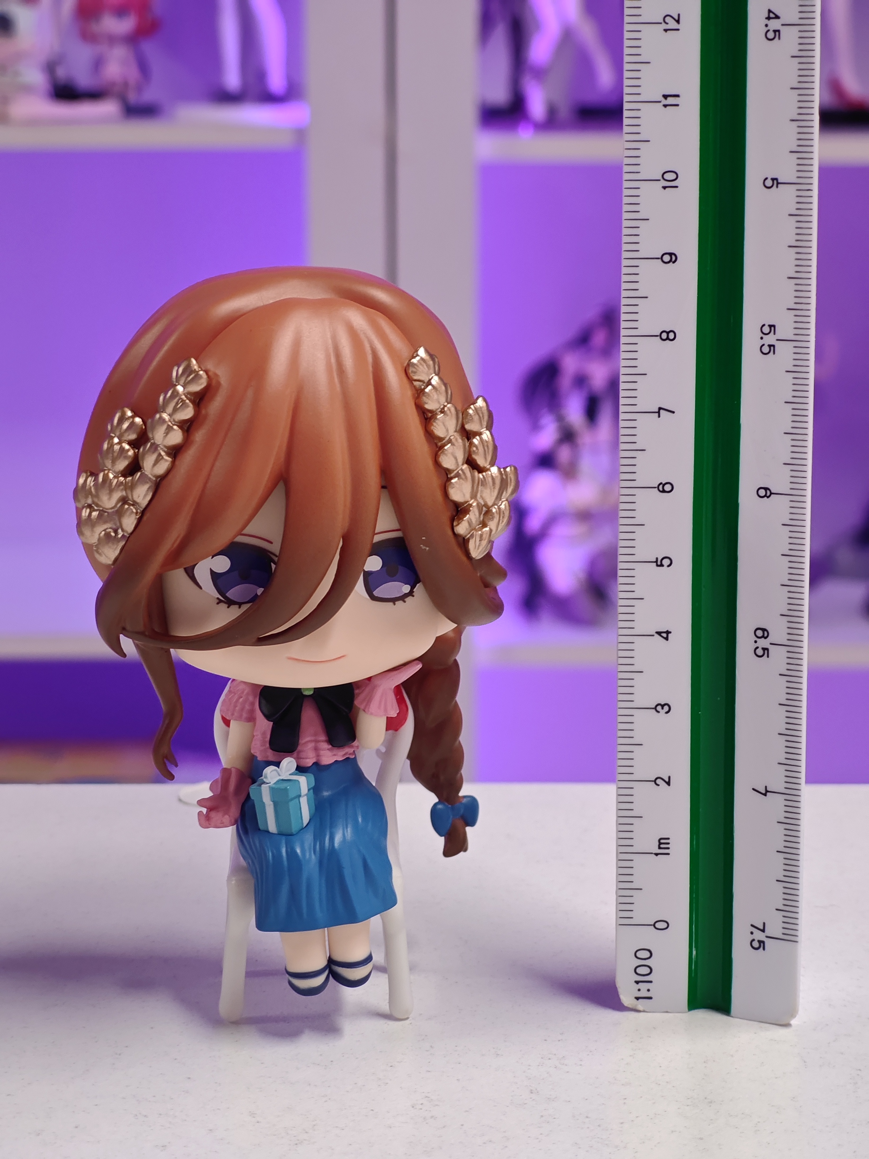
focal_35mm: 80
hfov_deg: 18.4
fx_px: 2678
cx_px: 434
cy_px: 580
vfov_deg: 24.4
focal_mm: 7.48
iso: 640
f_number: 2.4
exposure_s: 1/33.3
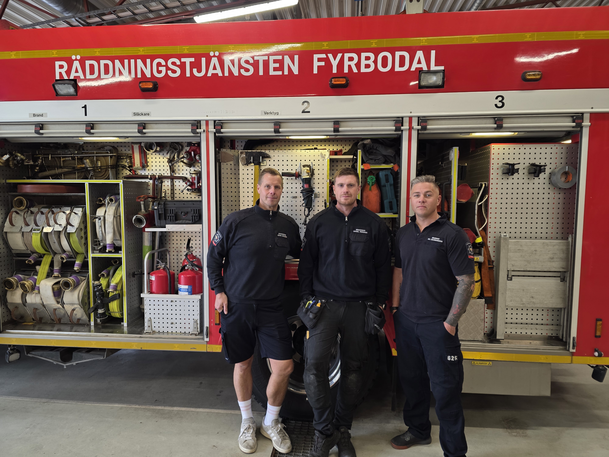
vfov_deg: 58.9
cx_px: 304
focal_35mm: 23
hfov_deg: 73.9
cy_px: 228
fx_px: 405
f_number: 1.7
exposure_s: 1/100
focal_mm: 6.3
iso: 100
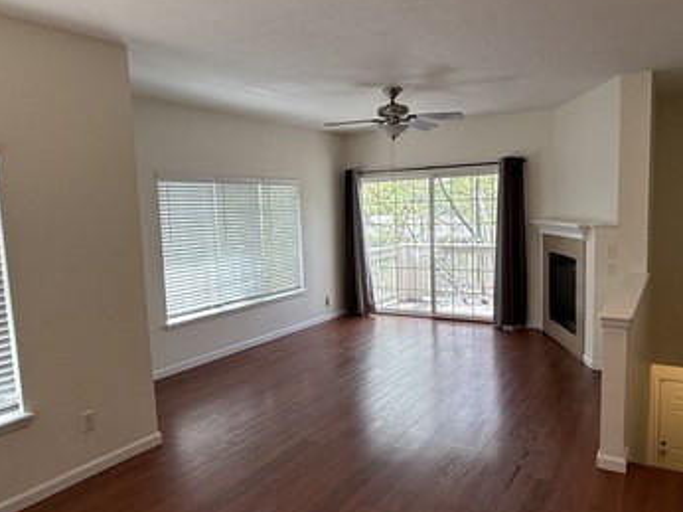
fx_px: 532
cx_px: 366
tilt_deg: -4.8
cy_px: 261
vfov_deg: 51.3
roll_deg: +2.2
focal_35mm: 27
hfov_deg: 65.3
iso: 80
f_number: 2.2
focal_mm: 2.22
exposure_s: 1/120
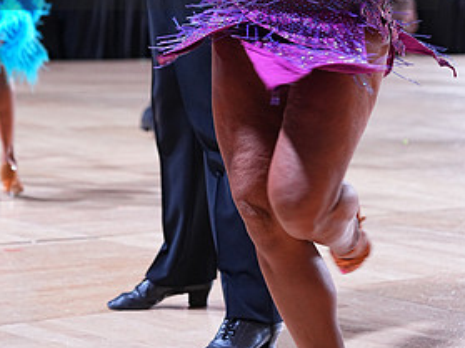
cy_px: -45
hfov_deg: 14.1
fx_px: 1880
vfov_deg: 10.4
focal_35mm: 140
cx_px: 209
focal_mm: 70
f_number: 4
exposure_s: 1/250
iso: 1600
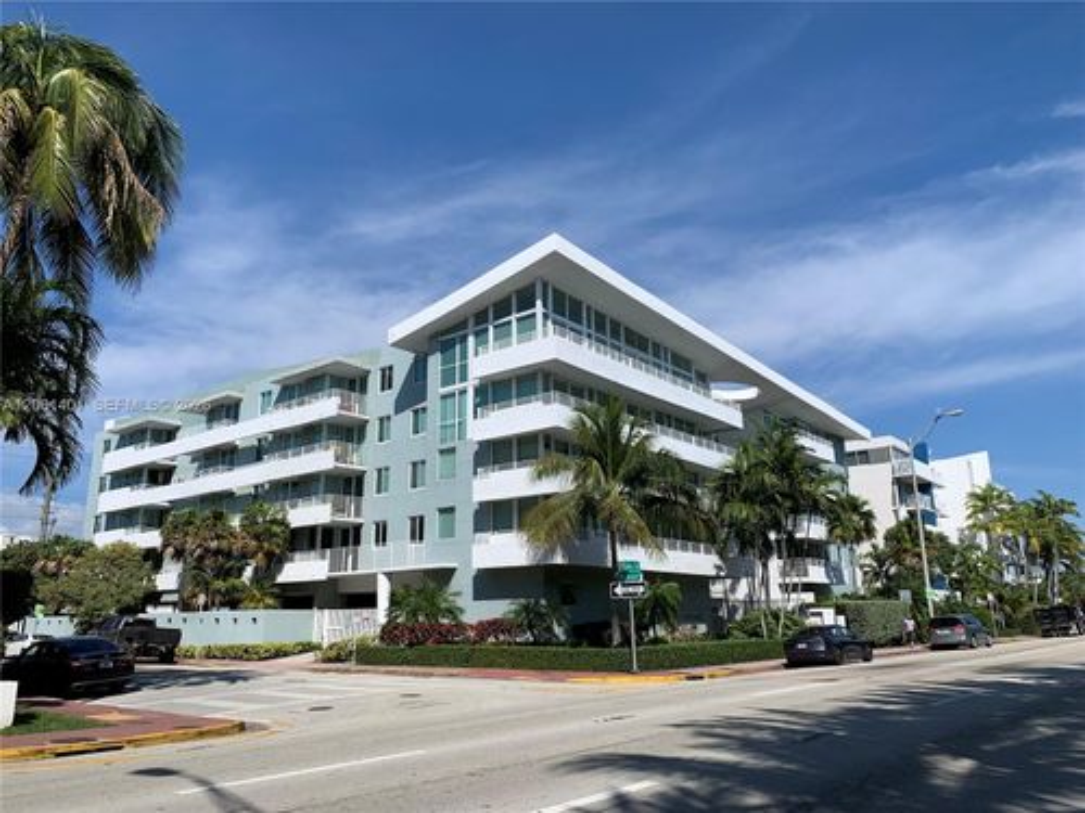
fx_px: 815
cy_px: 406
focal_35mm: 26
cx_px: 542
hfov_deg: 67.3
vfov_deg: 53.1
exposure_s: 1/4098
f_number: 1.8
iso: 25
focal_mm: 4.25
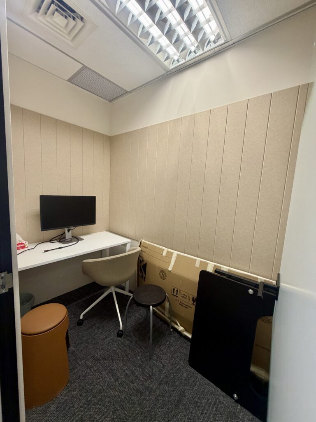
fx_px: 170
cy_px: 211
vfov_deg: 102.1
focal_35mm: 14
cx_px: 158
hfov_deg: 85.7
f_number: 2.2
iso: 200
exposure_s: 1/100
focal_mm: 2.22
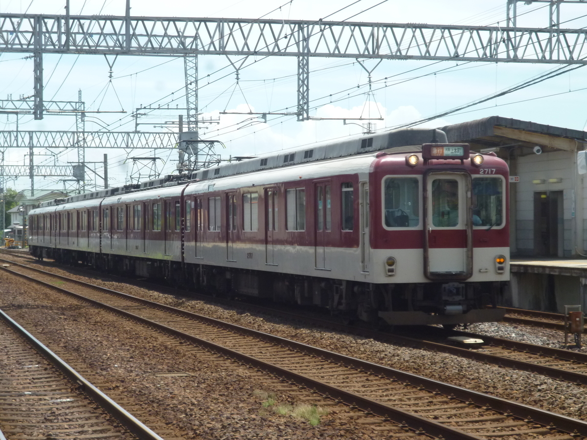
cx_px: 294
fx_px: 1475
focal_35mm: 87
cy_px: 220
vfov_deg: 17.0
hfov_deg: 22.5
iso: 200
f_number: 5.8
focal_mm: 15.5
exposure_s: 1/400
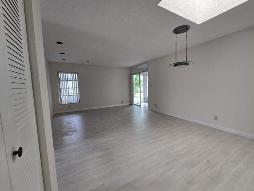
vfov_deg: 89.9
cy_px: 96
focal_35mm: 13
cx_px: 127
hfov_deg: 106.2
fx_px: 95
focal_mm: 2.2
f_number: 2.2
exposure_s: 1/60
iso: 160
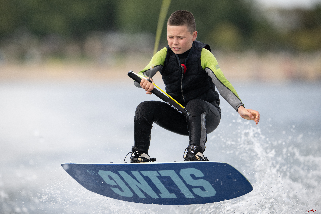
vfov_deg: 3.4
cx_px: 160
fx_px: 3566
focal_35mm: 400
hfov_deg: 5.2
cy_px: 107
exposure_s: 1/2000
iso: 320
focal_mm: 400
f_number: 4
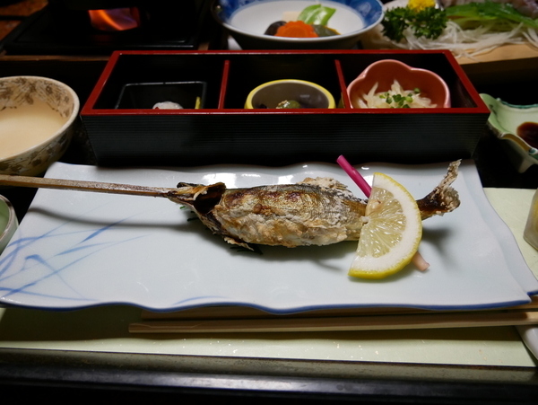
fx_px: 467
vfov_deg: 46.9
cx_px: 269
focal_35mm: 30
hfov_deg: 59.9
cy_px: 202
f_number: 3.7
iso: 1250
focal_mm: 15
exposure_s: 1/60
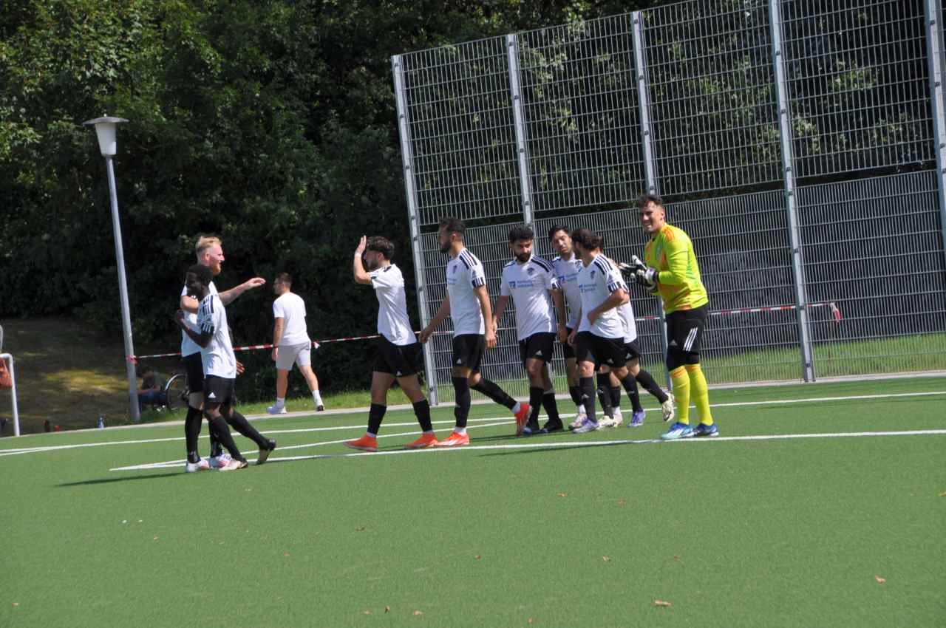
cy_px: 314
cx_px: 473
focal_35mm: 183
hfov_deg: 11.2
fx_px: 4803
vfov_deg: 7.5
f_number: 9
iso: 200
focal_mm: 122
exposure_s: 1/320
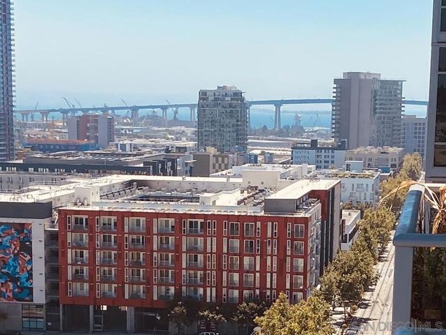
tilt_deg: -10.9
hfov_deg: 67.3
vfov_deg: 53.1
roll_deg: -1.0
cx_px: 223
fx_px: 335
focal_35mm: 26
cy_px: 168
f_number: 1.8
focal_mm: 4.25
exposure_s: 1/4274
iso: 32
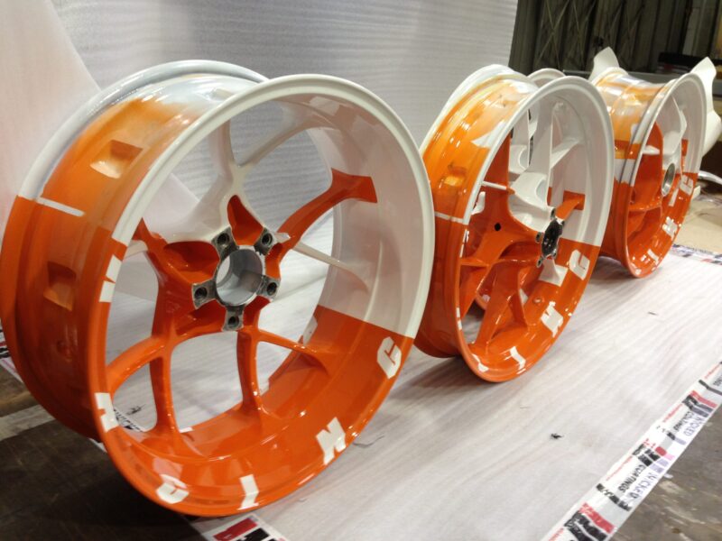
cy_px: 270
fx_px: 688
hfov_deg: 55.4
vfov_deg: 42.9
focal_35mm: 33
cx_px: 361
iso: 64
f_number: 2.4
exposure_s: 1/20
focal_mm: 4.13
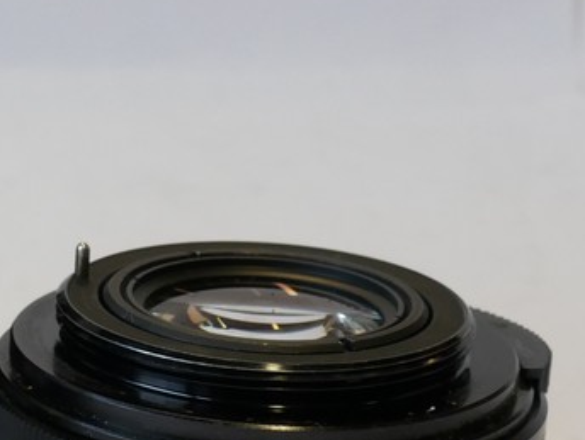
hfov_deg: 9.2
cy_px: 252
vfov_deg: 7.1
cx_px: -354
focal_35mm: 209
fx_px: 3537
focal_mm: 30
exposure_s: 1/60
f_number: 8
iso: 1000
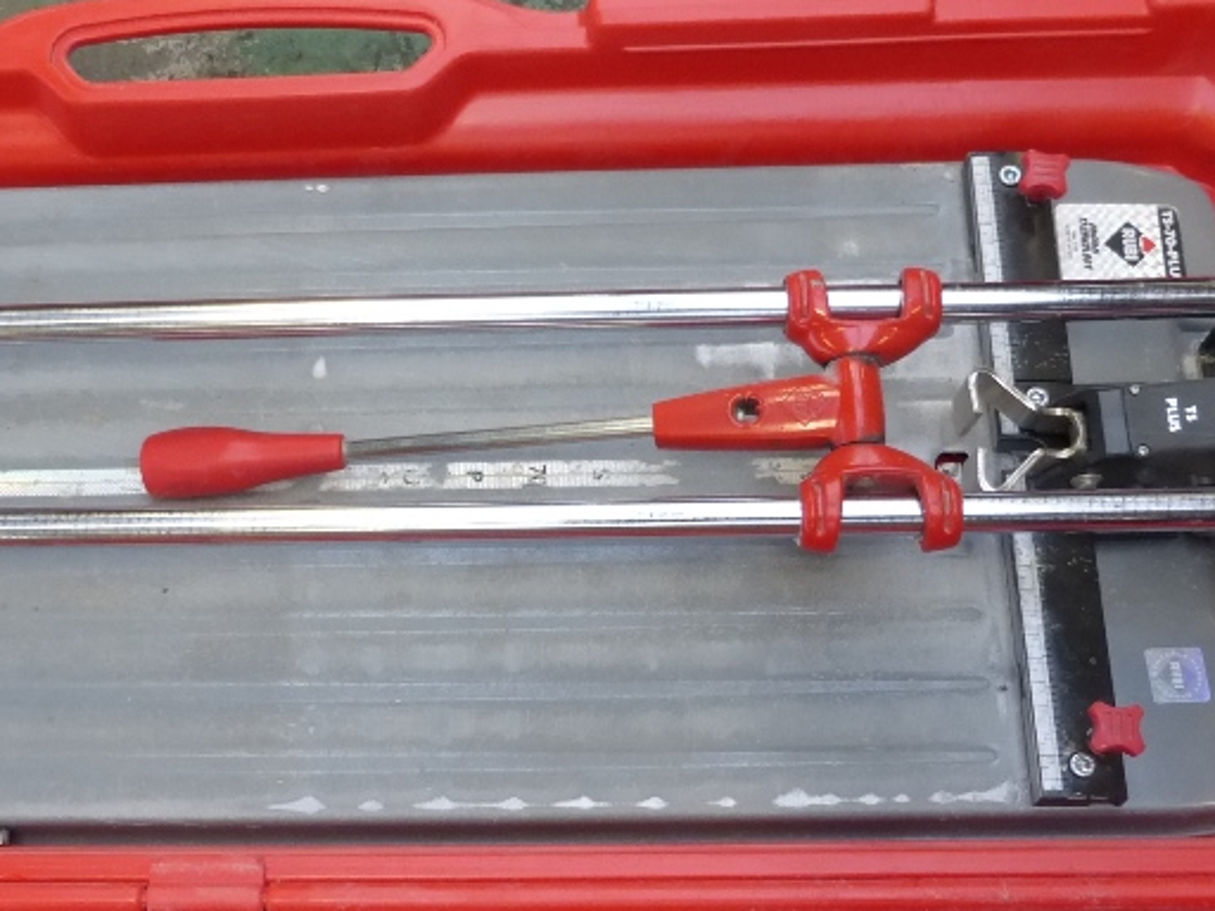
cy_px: 546
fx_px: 1755
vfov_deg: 29.0
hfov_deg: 37.7
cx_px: 394
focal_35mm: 50
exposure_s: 1/60
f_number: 3.3
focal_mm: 4.3
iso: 200
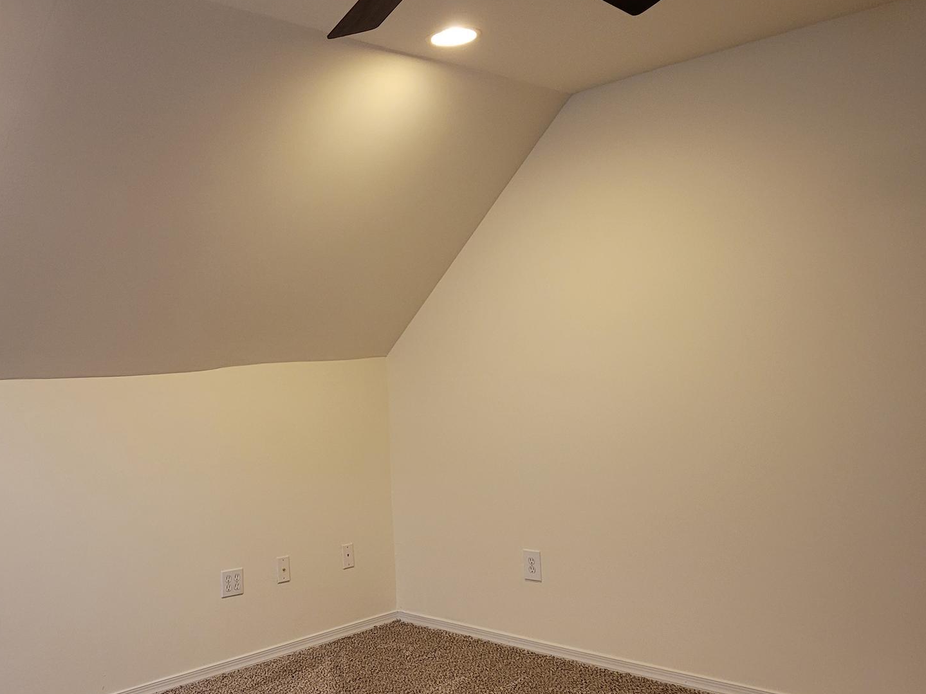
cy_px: 381
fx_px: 990
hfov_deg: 49.4
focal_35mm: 37
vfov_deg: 38.6
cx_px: 323
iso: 250
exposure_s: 1/39
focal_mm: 5.4
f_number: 1.8
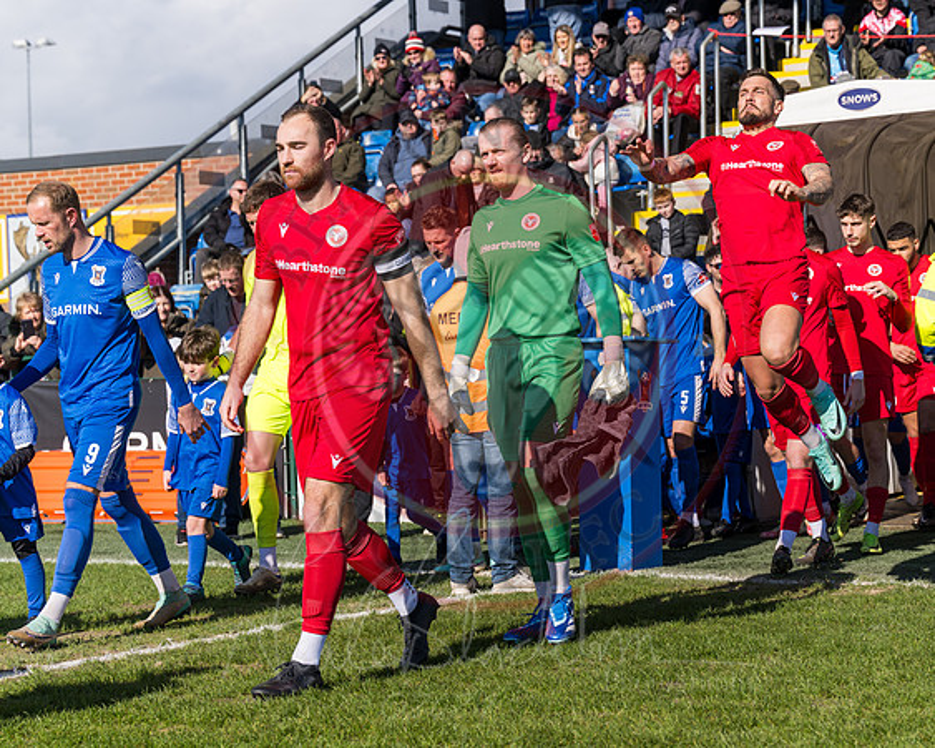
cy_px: 404
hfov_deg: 22.4
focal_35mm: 85
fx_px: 2355
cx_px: 563
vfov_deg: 18.0
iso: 100
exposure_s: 1/1600
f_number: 5
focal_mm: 70
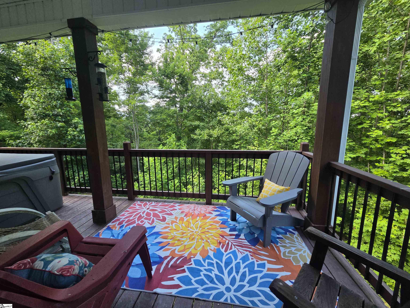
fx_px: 154
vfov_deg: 89.9
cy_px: 154
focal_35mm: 13
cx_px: 205
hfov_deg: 106.2
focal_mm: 2.2
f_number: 2.2
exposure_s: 1/372
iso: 100
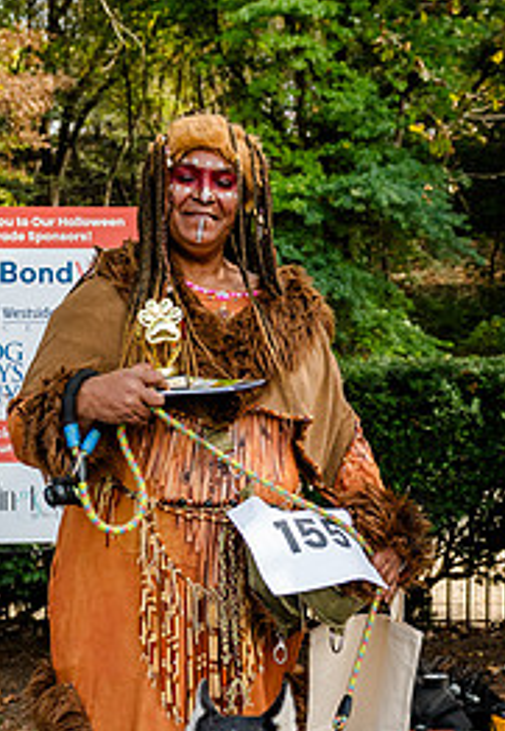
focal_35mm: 64
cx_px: 201
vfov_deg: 30.4
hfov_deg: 21.7
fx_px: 1314
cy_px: 582
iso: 1000
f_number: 4
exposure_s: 1/1000
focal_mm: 24
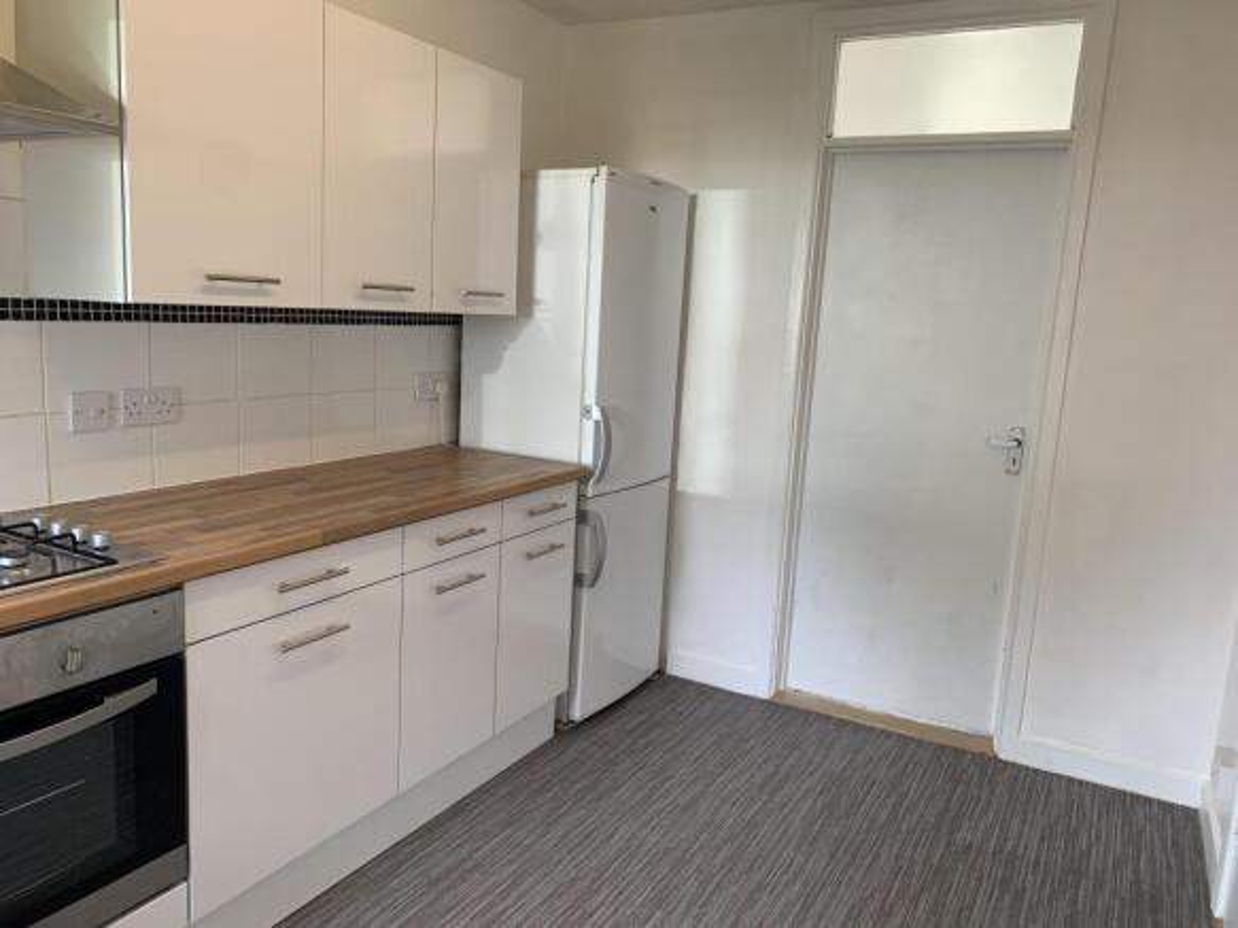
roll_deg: -4.0
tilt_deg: -9.0
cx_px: 619
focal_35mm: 26
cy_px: 464
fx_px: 930
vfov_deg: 53.0
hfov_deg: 67.3
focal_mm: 4.25
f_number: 1.8
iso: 50
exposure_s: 1/50
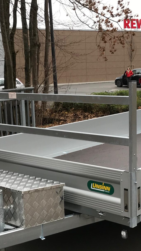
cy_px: 144
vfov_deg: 32.8
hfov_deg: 18.8
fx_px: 426
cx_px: 76
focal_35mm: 64
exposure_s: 1/102
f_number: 1.8
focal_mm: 3.99
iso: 20
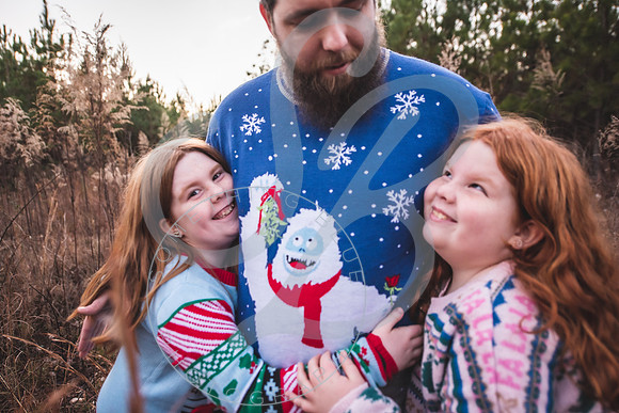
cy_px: 206
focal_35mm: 24
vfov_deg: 53.2
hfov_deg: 73.7
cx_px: 310
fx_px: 413
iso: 500
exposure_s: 1/320
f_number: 2.8
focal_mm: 24
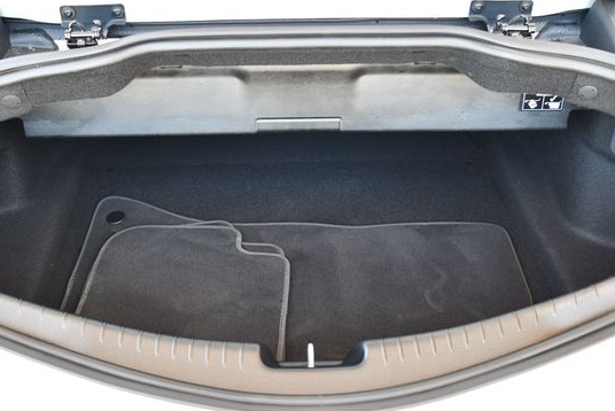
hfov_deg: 45.4
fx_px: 735
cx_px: 281
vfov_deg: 31.2
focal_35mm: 43
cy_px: 179
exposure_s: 1/125
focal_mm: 18
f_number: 3.5
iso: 800
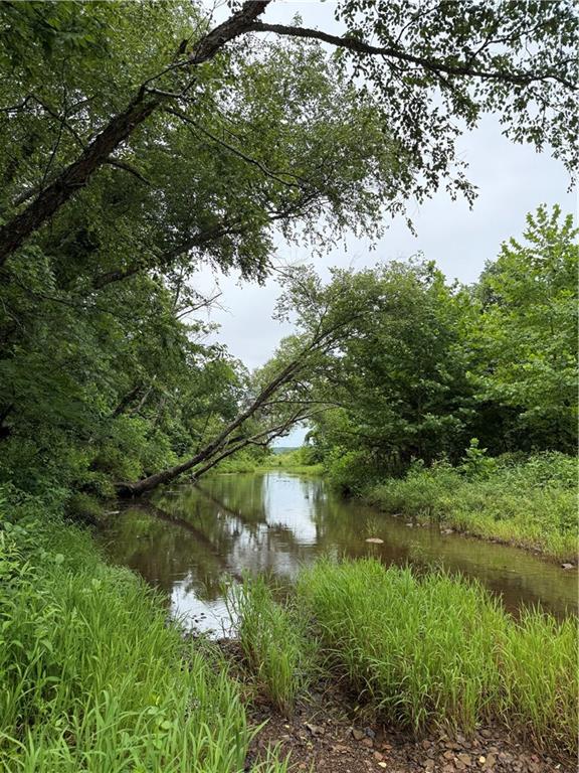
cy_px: 386
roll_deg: -0.7
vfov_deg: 71.6
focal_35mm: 24
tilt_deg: +8.2
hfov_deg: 56.8
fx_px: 535
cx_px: 290
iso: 100
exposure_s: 1/2169
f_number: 1.78
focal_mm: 6.76
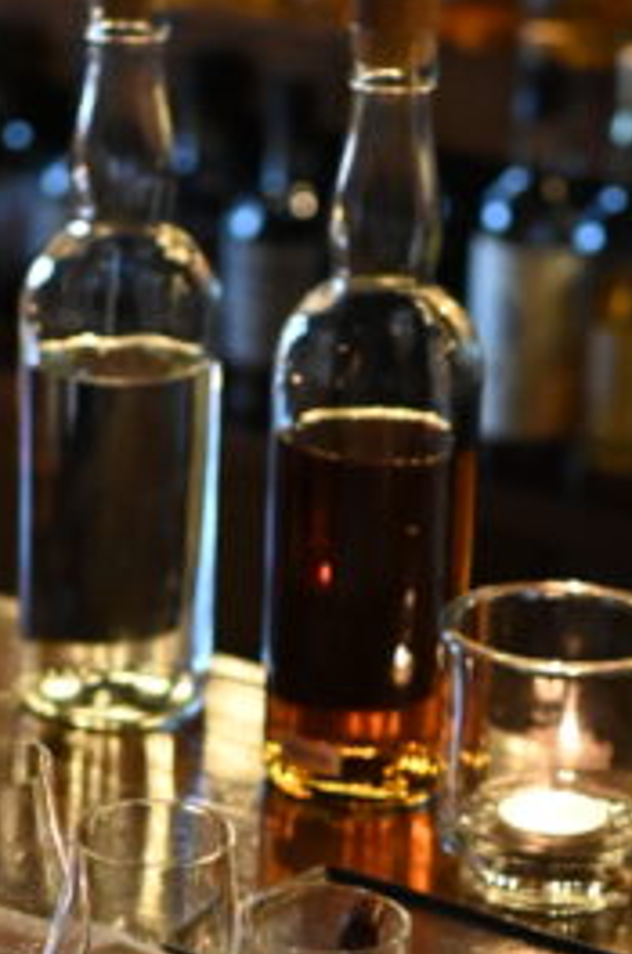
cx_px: 226
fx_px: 3595
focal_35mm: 136
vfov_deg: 14.8
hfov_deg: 10.0
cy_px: 972
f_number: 2.5
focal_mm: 35
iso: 8000
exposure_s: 1/125
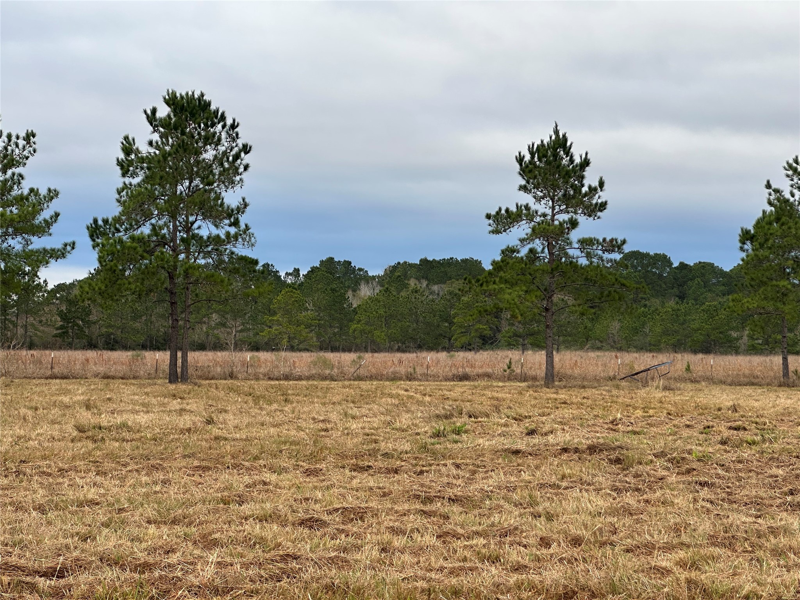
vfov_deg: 19.1
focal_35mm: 77
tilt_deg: +1.5
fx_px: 1780
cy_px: 300
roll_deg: -1.6
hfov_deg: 25.3
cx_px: 400
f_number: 2.8
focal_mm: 9
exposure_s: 1/99
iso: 32
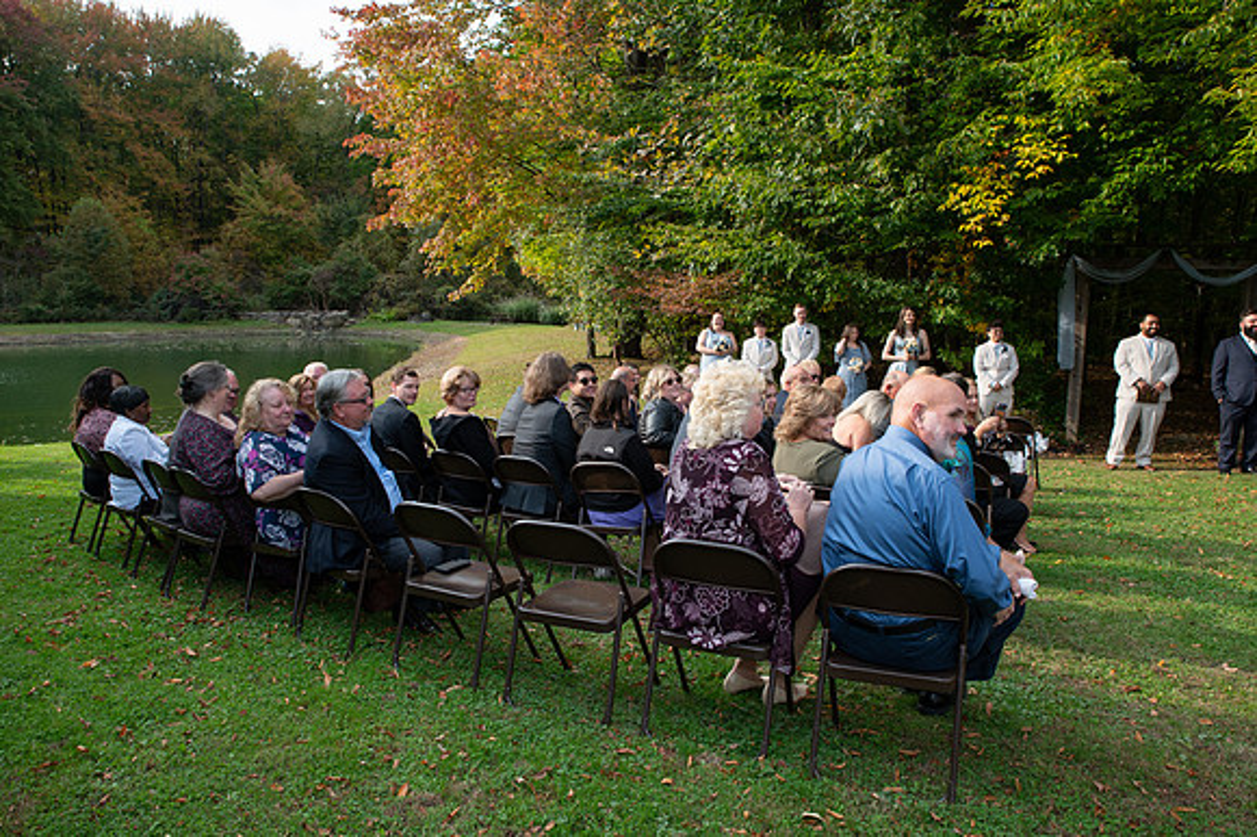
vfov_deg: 51.2
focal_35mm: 25
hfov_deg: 71.5
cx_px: 628
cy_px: 418
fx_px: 873
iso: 400
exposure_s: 1/200
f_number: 8
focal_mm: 24
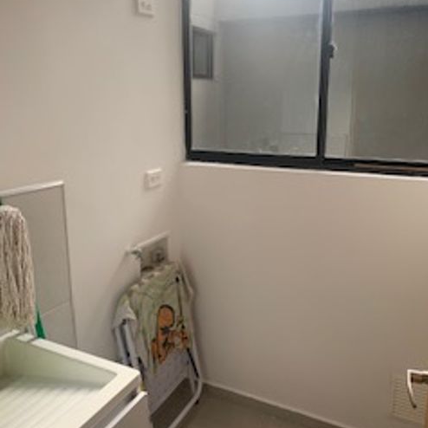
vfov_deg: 52.5
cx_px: 216
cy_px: 200
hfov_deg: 52.5
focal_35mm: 31
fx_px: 434
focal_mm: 4.25
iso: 50
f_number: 1.8
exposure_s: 1/122
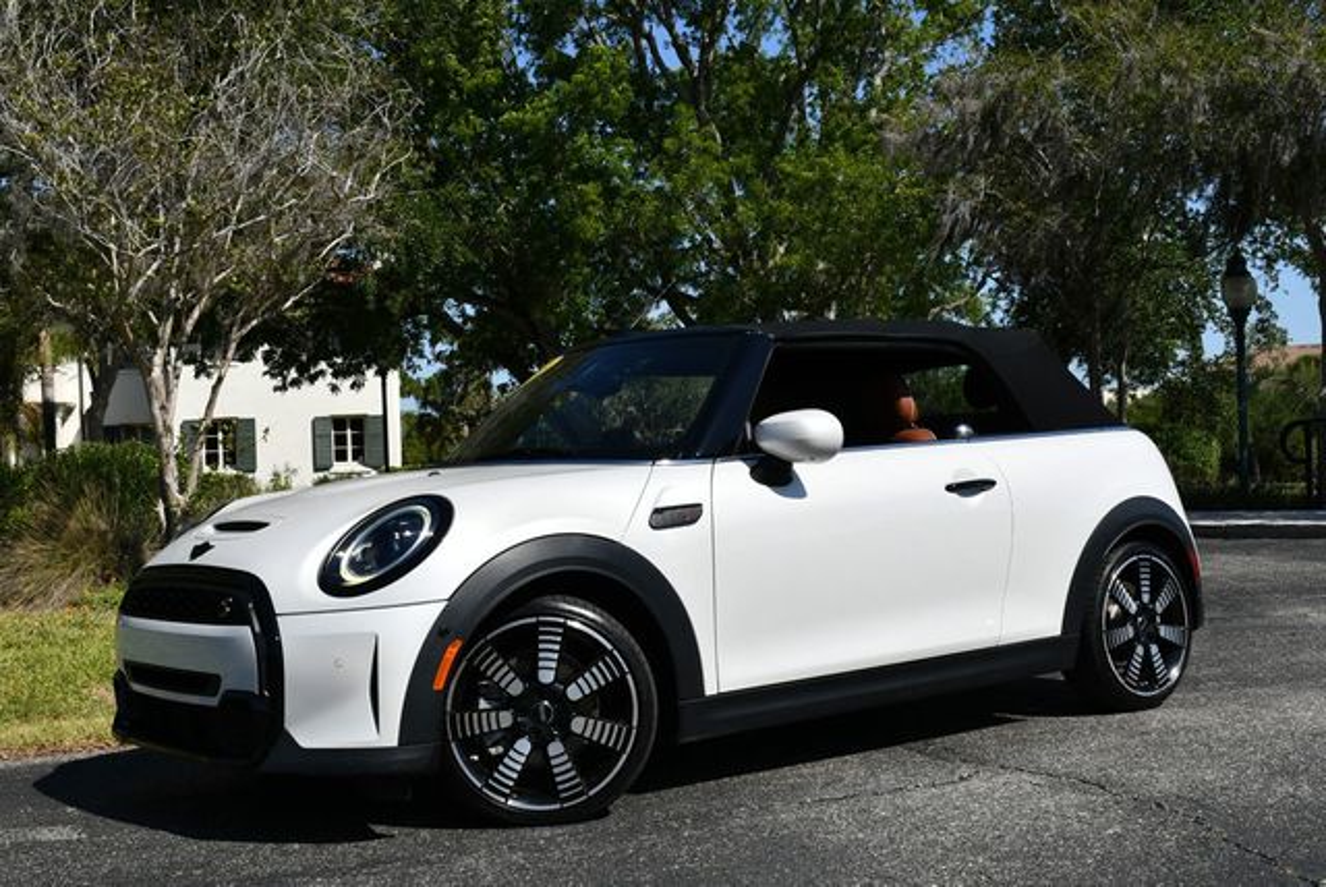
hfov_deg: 44.5
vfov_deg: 30.6
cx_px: 663
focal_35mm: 44
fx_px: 1622
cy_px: 444
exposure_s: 1/320
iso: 100
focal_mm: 22
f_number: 9
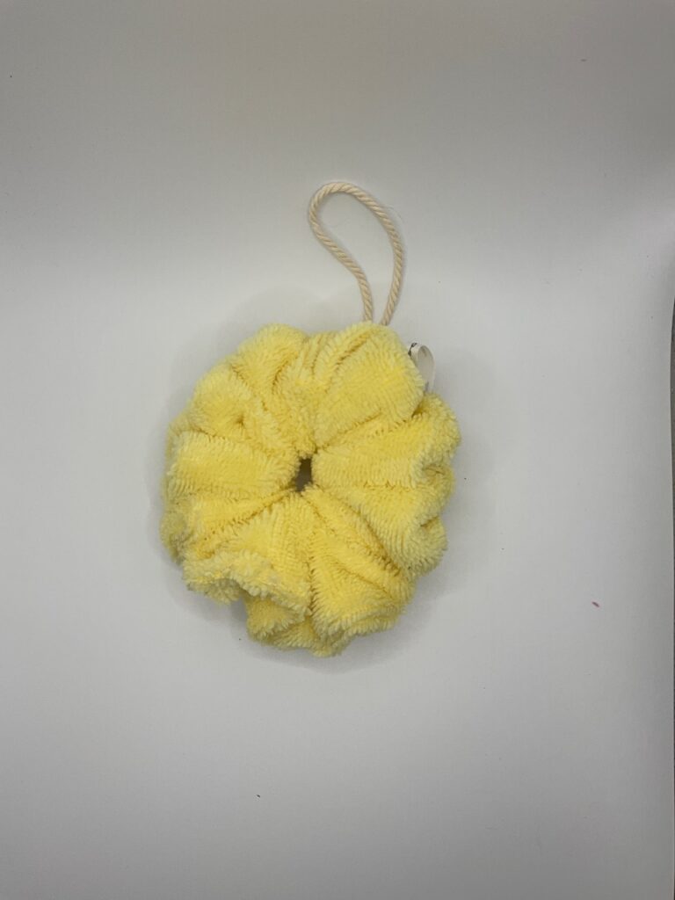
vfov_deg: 61.7
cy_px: 450
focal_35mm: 29
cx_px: 338
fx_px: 754
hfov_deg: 48.2
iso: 25
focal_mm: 3
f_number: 1.8
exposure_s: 1/383
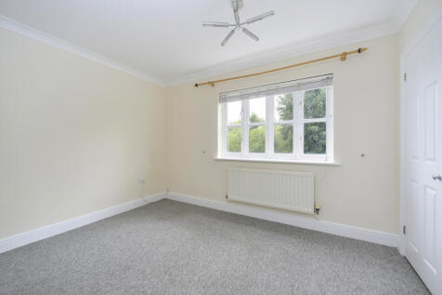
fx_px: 172
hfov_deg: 104.3
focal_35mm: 14
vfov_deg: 81.2
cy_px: 148
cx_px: 221
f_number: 7.1
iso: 400
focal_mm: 14
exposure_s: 1/50
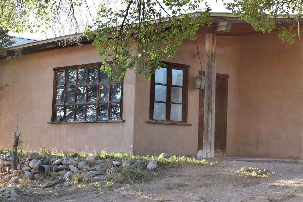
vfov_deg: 16.6
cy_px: 101
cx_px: 152
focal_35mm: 82
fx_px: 694
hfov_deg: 24.6
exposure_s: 1/80
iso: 400
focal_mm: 55
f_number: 8
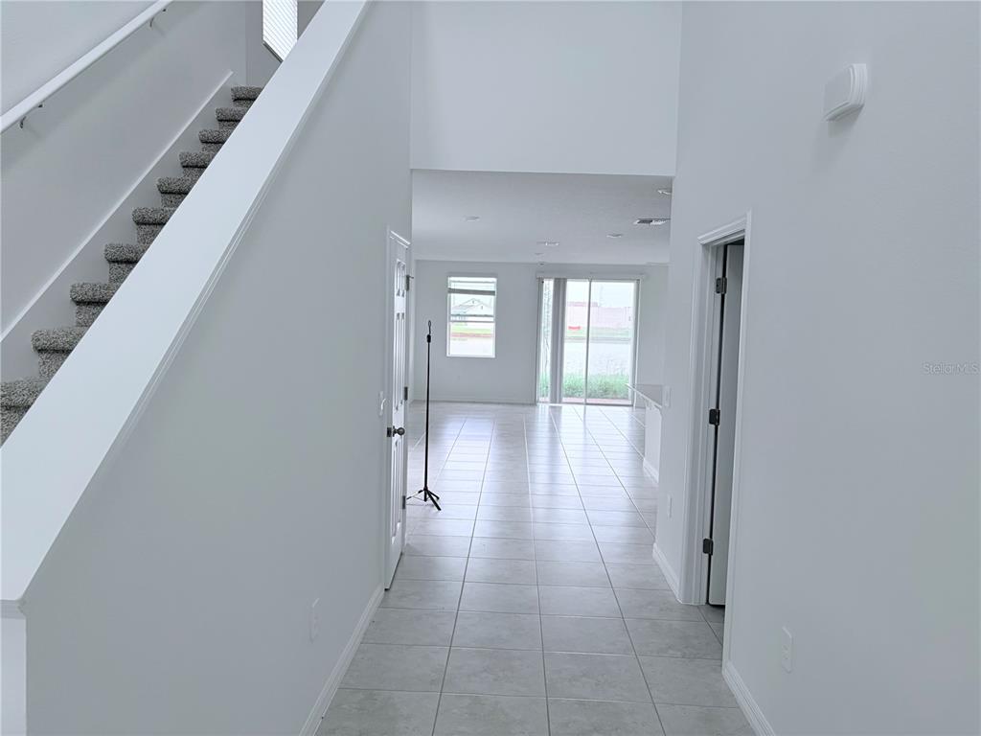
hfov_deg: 67.3
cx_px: 490
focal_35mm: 26
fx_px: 737
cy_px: 368
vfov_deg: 53.1
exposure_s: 1/209
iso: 80
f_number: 1.6
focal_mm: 5.96
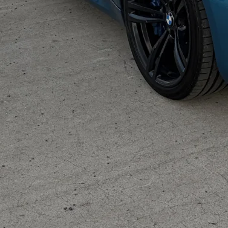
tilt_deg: -11.0
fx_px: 872
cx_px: 230
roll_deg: +2.1
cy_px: -97
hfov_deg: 14.6
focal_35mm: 117
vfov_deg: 14.1
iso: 40
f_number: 1.6
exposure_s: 1/246
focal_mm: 5.96
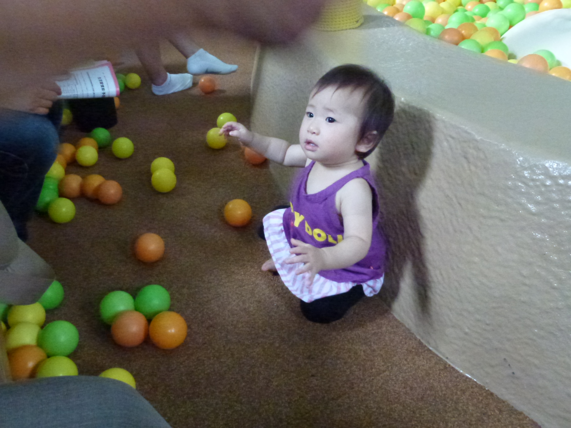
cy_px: 214
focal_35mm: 30
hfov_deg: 60.0
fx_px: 495
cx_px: 286
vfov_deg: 46.8
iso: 1600
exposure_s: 1/100
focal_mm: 5.4
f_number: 3.5
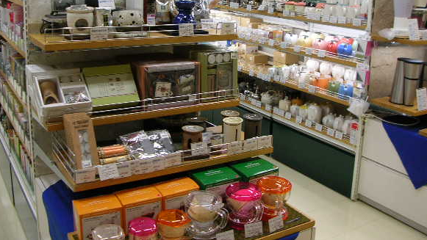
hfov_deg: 48.3
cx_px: 226
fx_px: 476
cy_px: 79
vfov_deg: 28.2
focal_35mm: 42
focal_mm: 5.8
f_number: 2.8
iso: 50
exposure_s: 1/33
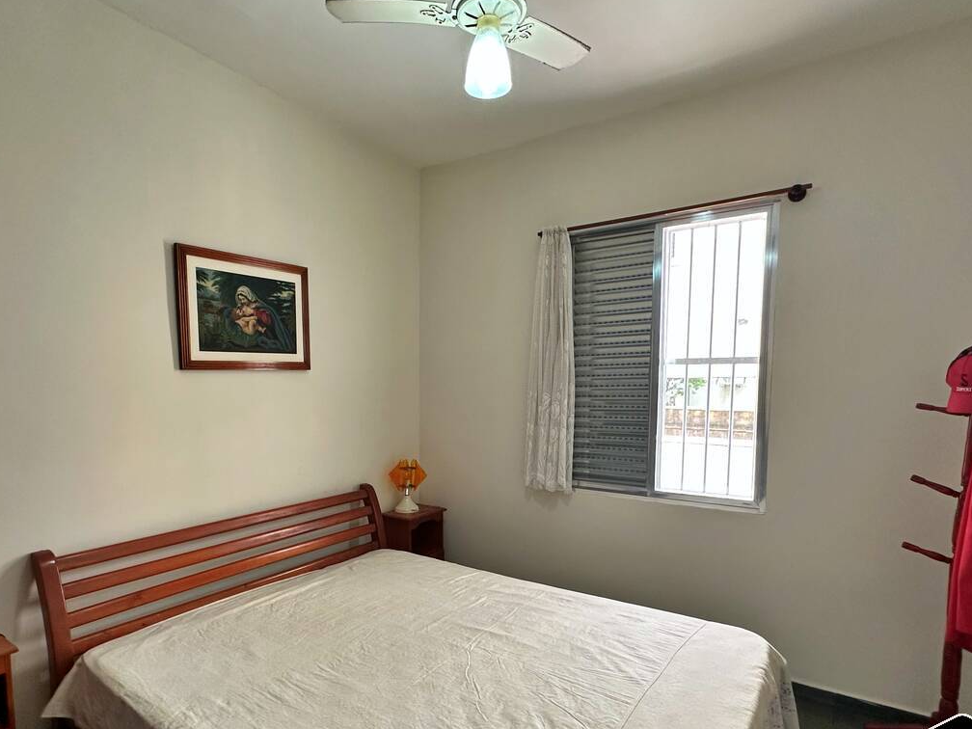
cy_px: 433
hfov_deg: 81.6
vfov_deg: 65.4
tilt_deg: -5.4
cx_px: 451
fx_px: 562
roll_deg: -0.2
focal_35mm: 20
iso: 160
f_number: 2.2
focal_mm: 2.22
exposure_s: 1/60
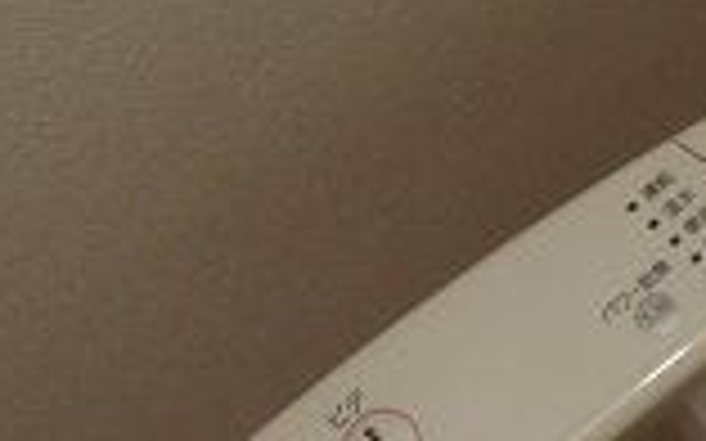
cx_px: 553
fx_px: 1750
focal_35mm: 91
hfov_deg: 22.5
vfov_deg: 14.2
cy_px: 423
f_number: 2.8
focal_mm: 5
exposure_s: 1/30
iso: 220
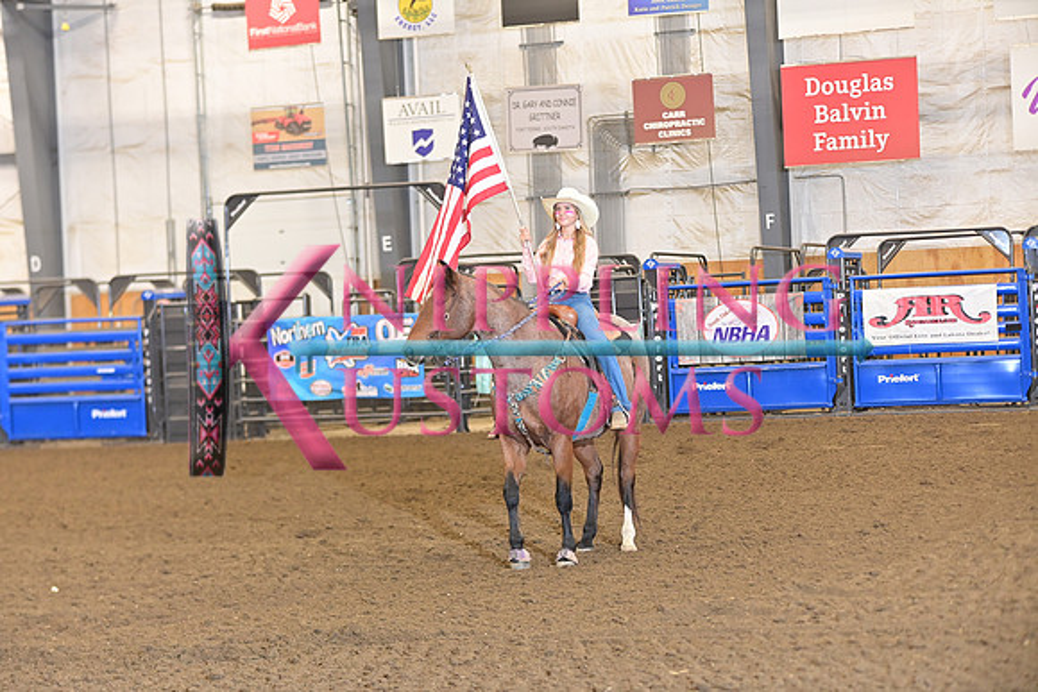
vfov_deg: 13.0
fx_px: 3028
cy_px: 346
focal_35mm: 105
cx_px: 519
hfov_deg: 19.5
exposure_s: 1/250
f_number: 3.5
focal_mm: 105
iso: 2000
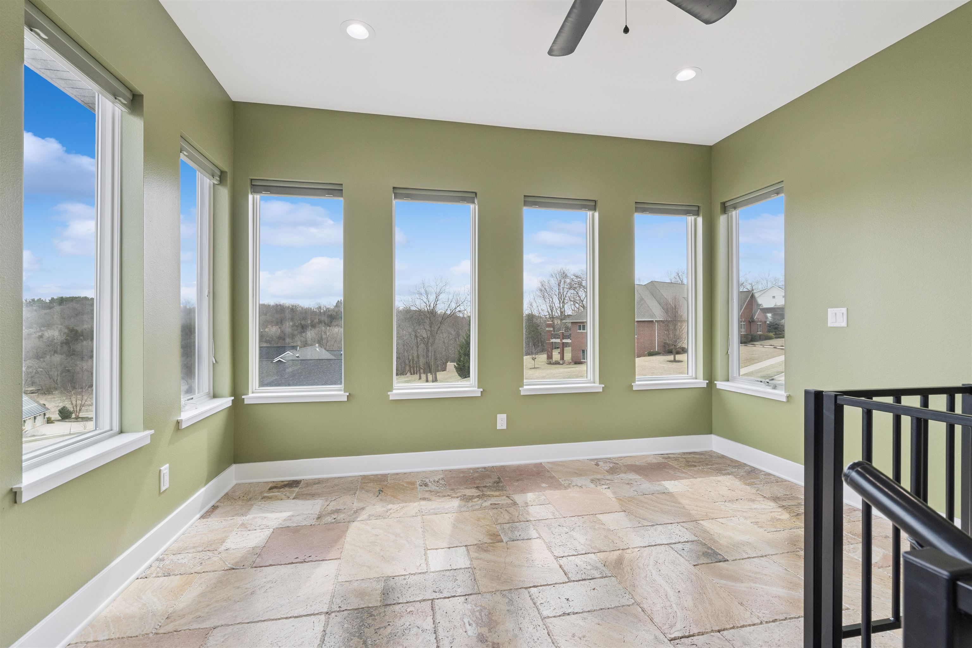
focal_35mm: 16
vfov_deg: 73.7
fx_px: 432
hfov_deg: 96.7
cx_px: 486
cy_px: 324
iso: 800
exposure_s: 1/400
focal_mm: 16
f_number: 10
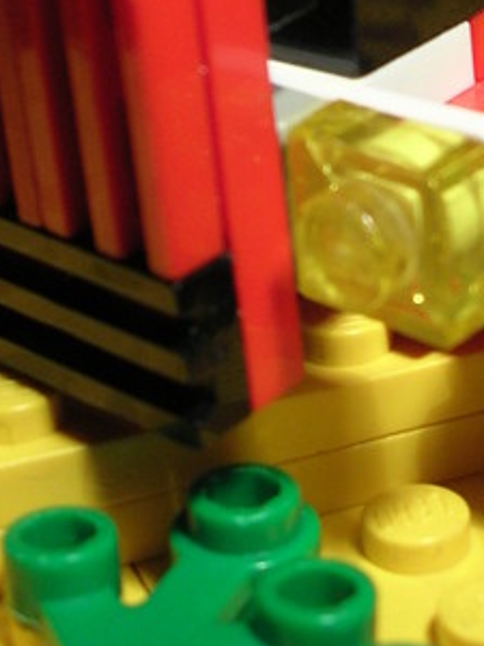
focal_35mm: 102
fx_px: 1902
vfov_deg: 18.1
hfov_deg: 14.3
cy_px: -159
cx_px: 451
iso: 50
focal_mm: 5.7
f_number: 2.9
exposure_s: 1/38.5
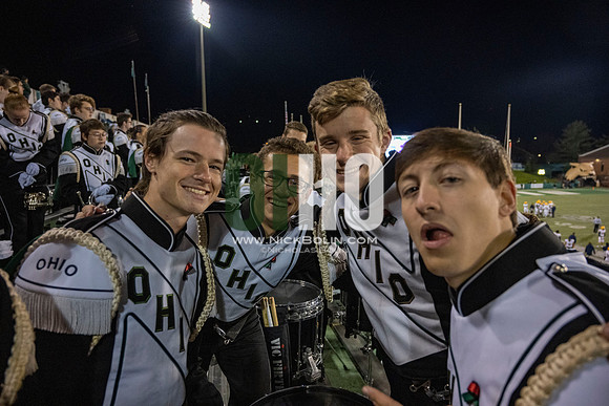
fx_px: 406
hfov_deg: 73.7
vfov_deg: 53.2
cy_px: 203
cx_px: 304
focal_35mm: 24
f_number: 4
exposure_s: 1/500
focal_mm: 24
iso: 3200
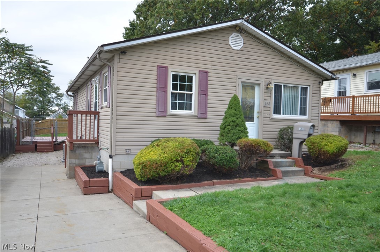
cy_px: 126
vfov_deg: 43.4
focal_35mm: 30
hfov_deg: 62.0
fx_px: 316
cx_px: 190
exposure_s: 1/160
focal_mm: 20
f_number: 6.3
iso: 200
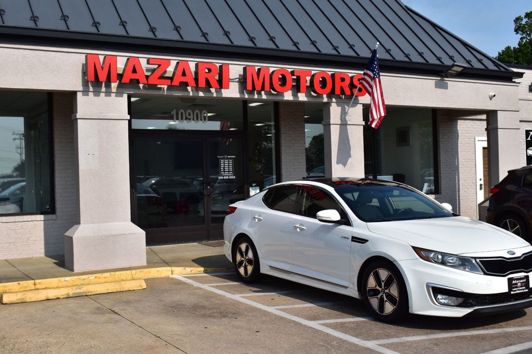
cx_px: 266
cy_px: 177
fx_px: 643
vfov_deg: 30.8
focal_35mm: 44
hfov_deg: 45.0
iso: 220
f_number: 11
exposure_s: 1/500
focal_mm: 29
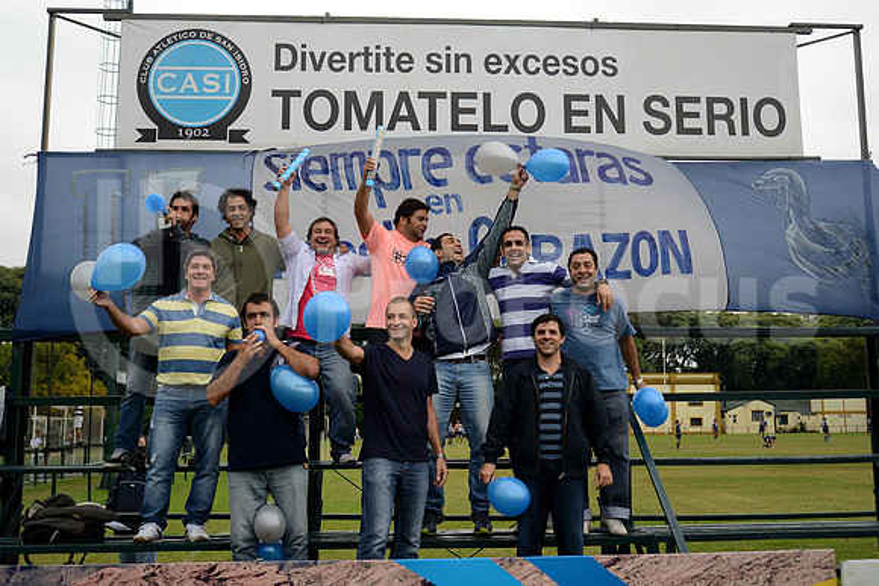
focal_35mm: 34
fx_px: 830
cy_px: 293
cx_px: 440
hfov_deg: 55.8
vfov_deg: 38.9
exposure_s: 1/500
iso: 400
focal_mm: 34
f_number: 4
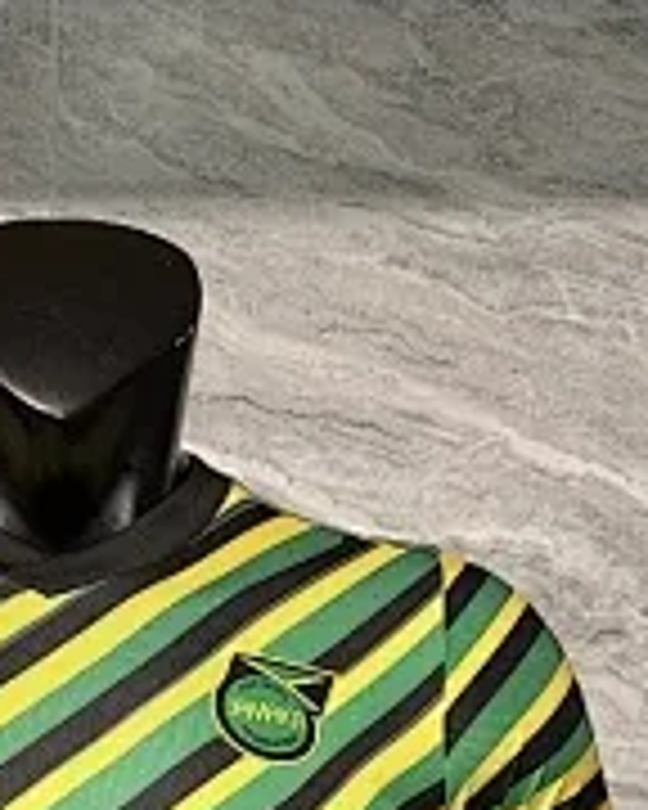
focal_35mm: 65
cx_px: 61
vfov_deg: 25.8
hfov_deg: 22.9
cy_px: 994
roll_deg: -0.6
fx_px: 1558
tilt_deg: -0.5
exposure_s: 1/50
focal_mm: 6.76
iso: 125
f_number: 1.78
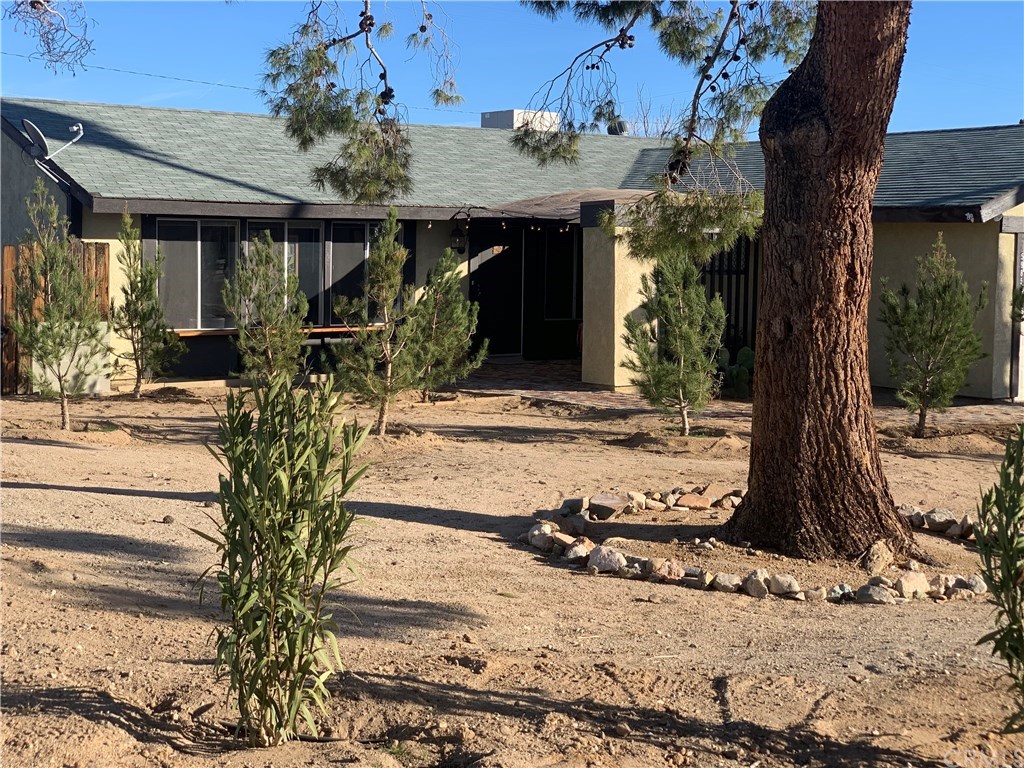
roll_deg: -1.2
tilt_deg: -4.2
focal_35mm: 52
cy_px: 384
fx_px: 1538
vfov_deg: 28.0
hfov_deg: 36.8
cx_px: 512
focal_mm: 6
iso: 16
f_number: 2.4
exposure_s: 1/737
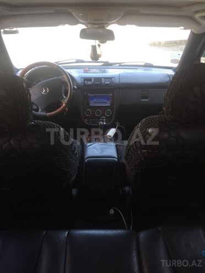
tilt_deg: -23.8
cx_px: 102
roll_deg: -1.0
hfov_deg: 48.2
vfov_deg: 61.7
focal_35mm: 29
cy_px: 136
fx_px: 229
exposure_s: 1/100
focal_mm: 4.15
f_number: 2.2
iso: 40
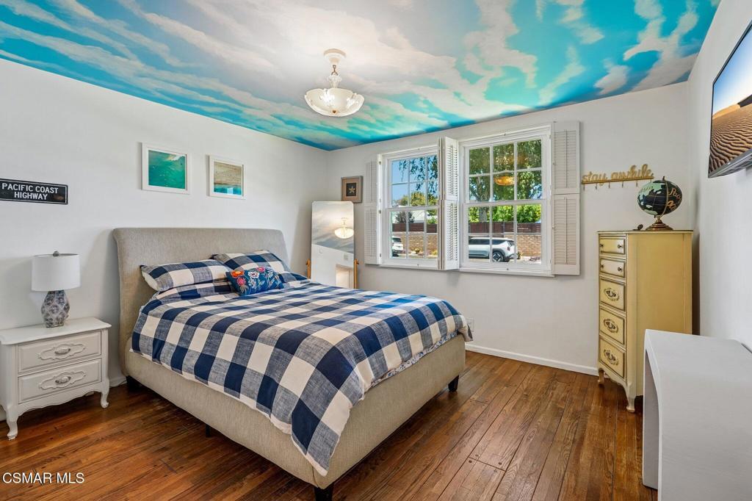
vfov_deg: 73.7
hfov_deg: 96.8
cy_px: 250
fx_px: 334
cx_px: 376
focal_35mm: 16
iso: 400
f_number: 8
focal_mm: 16
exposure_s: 1/6
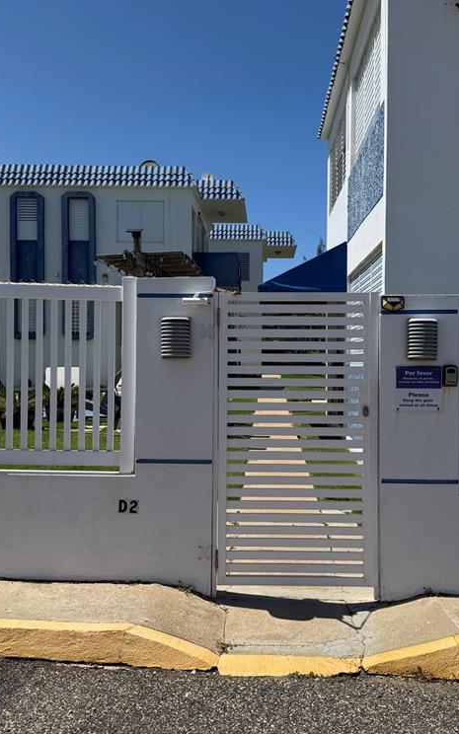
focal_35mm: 35
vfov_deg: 55.3
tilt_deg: +0.4
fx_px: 701
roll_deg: -1.1
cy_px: 363
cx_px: 258
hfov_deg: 36.2
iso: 80
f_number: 1.78
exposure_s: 1/7353
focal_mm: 6.76
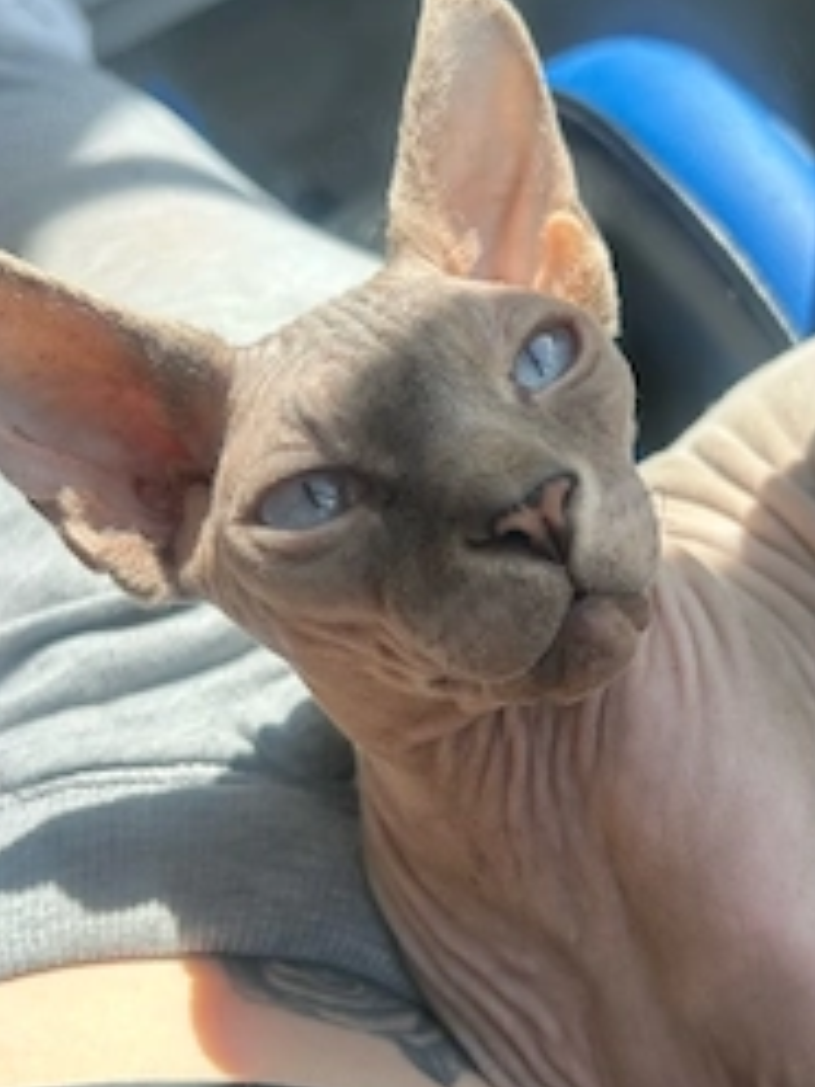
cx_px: 478
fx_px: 1318
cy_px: 513
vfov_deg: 44.8
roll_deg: +37.8
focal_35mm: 42
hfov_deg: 34.3
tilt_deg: -43.0
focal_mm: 5.7
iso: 50
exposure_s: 1/552
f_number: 1.5
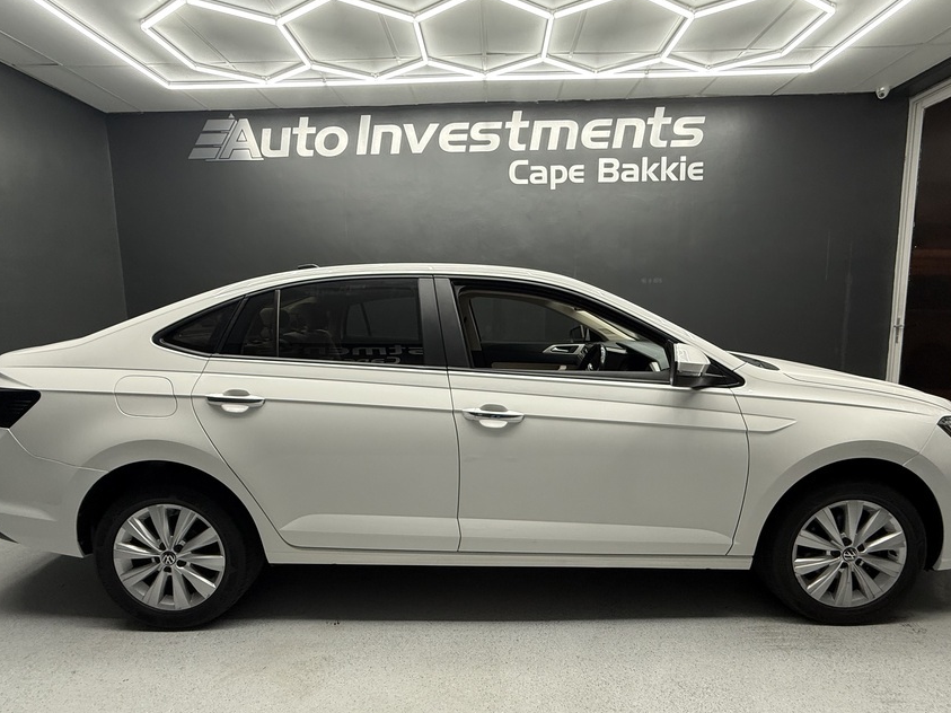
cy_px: 366
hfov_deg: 91.0
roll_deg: +0.8
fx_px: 467
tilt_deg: -5.8
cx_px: 491
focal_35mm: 17
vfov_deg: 74.7
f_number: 2.2
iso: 160
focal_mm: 2.22
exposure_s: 1/100
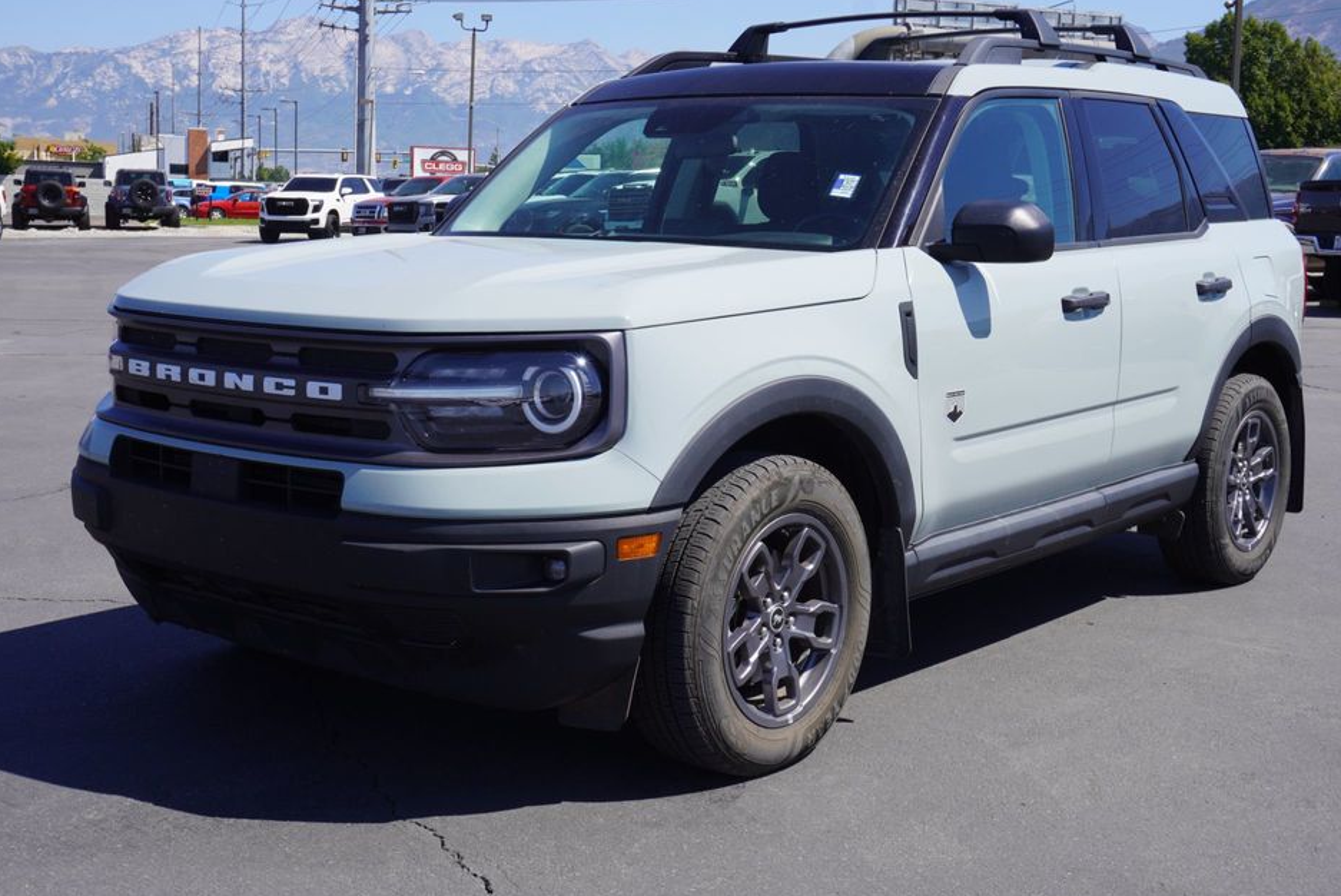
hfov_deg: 41.4
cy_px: 439
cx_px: 678
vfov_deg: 28.4
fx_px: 1772
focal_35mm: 48
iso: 100
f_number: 11
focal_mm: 29
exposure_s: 1/125
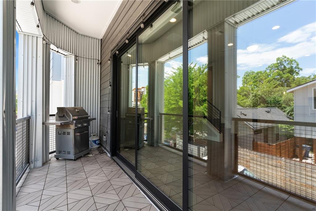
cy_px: 106
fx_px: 140
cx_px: 158
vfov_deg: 73.7
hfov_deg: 96.8
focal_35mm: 16
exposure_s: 1/10
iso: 64
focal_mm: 16
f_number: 7.1
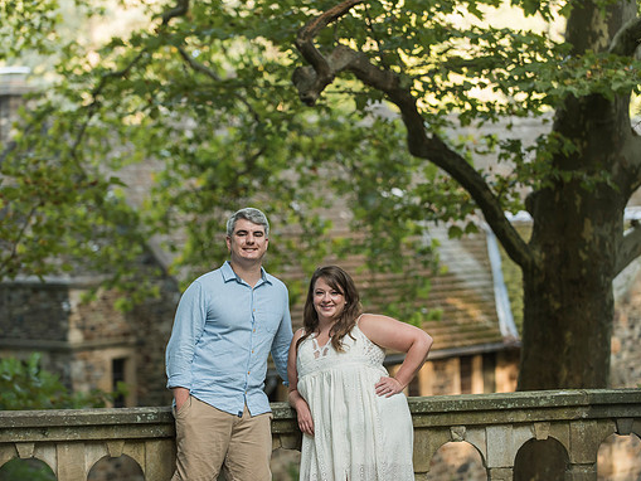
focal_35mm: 127
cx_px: 325
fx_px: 2352
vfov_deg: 11.7
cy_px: 242
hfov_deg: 15.5
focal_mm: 116
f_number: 3.2
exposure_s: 1/500
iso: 800
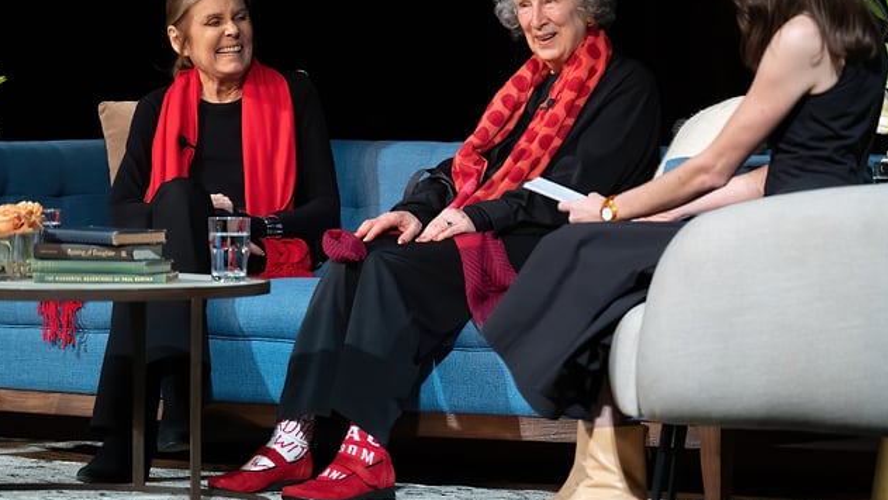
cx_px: 509
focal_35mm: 251
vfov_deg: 4.8
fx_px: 5910
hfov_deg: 8.6
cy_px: 187
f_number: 4
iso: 5000
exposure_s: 1/200
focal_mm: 189
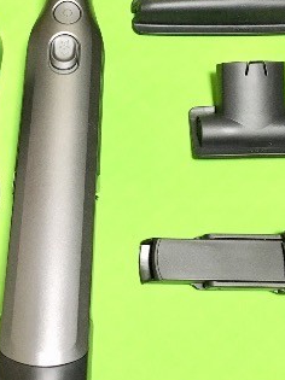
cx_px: 103
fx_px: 648
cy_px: 128
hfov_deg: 24.7
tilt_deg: -68.2
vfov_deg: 32.4
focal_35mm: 59
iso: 200
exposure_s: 1/30
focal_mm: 4.15
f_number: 2.2
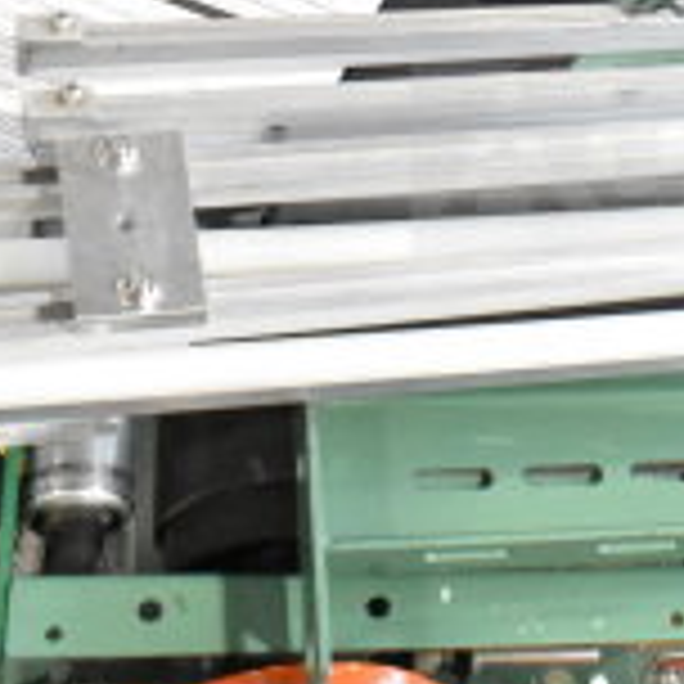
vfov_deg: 18.1
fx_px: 2057
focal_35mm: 92
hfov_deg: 17.6
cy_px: -101
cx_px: 914
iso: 6400
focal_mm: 18
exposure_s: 1/250
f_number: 8
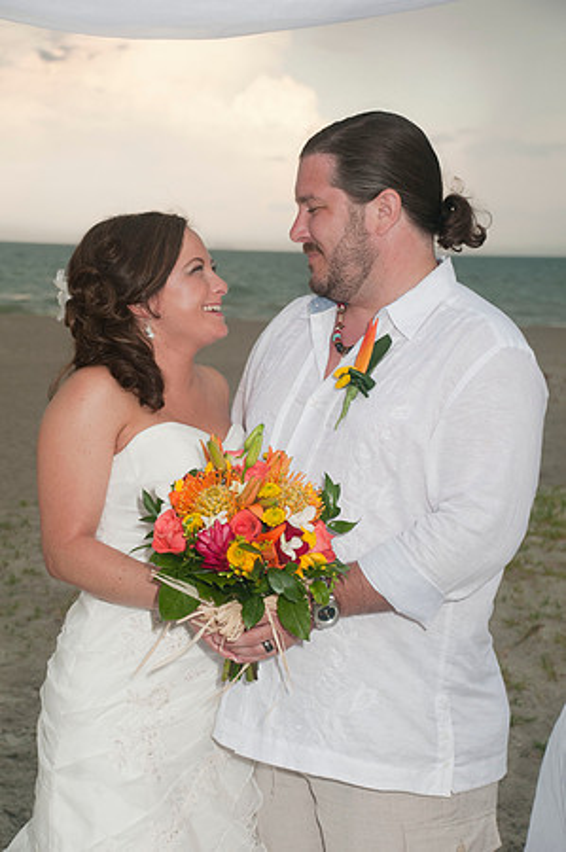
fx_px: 2056
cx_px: 283
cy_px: 426
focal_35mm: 87
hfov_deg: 15.7
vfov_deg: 23.4
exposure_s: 1/200
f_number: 5.6
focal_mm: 58
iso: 400
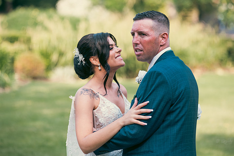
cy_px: 78
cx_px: 117
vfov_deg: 9.5
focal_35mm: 145
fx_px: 943
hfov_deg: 14.2
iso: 100
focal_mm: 145
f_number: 3.5
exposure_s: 1/200
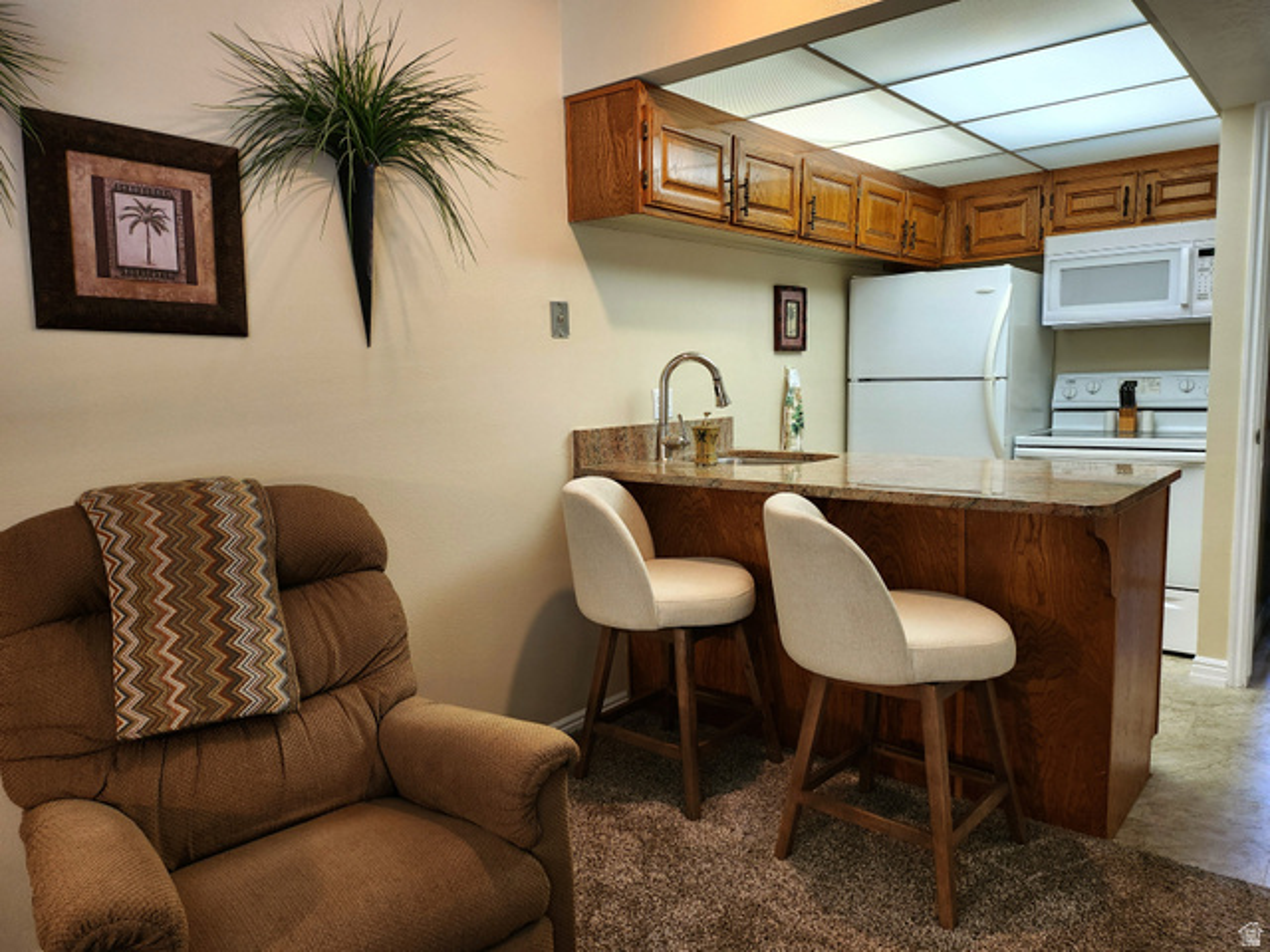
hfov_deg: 71.6
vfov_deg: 56.8
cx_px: 635
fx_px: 881
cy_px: 476
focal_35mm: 24
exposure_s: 1/120
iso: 250
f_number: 1.8
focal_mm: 5
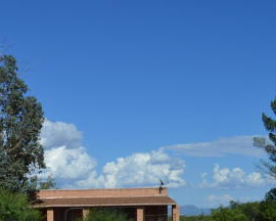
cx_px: -18
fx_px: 613
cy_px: 237
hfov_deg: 23.9
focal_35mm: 75
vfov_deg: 19.6
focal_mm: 20
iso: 100
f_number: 9
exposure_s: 1/320
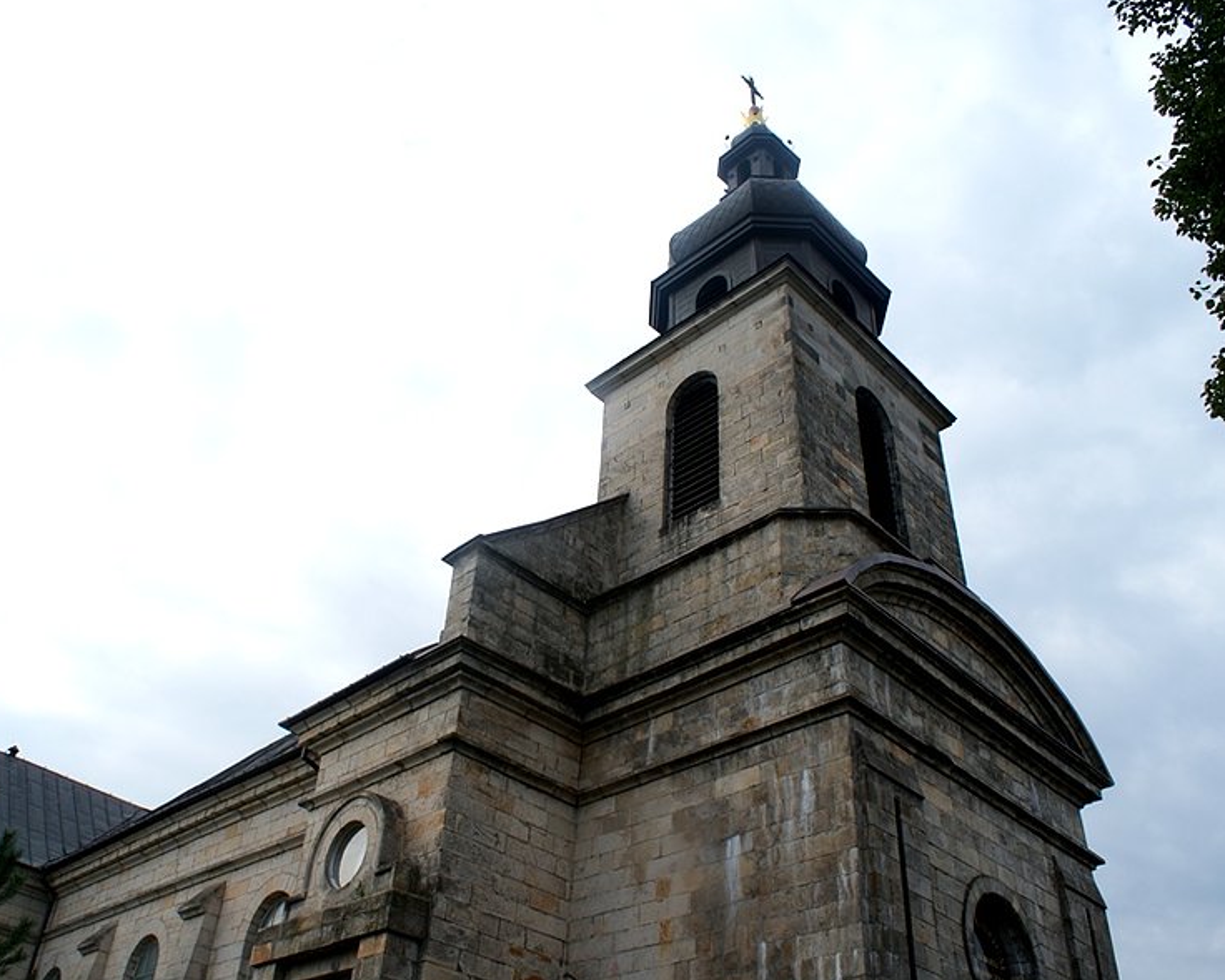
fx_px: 1124
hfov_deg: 56.9
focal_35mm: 31
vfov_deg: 47.1
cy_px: 486
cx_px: 514
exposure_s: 1/160
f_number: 10
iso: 100
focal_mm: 18
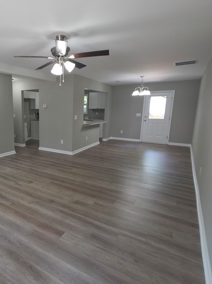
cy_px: 139
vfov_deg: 79.0
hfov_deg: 58.8
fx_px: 172
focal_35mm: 21
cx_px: 44
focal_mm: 2.2
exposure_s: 1/120
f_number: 1.9
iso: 64
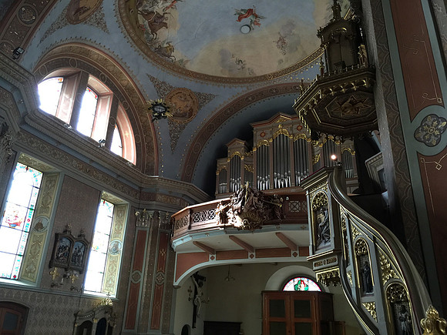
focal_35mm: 29
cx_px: 224
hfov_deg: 61.7
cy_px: 168
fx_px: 374
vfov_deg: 48.2
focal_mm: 4.15
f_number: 2.2
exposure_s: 1/15
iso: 80
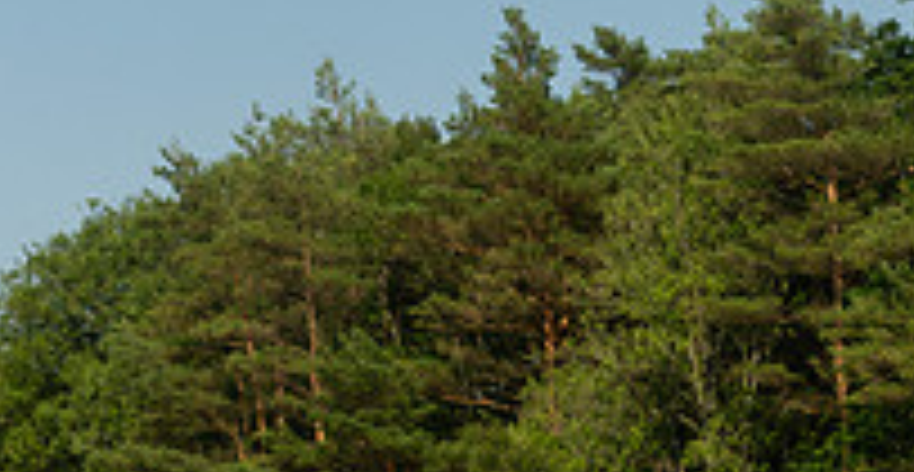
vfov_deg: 6.9
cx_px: 781
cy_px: 883
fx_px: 3805
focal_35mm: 160
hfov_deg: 13.6
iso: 250
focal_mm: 46
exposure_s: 1/1000
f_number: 5.6
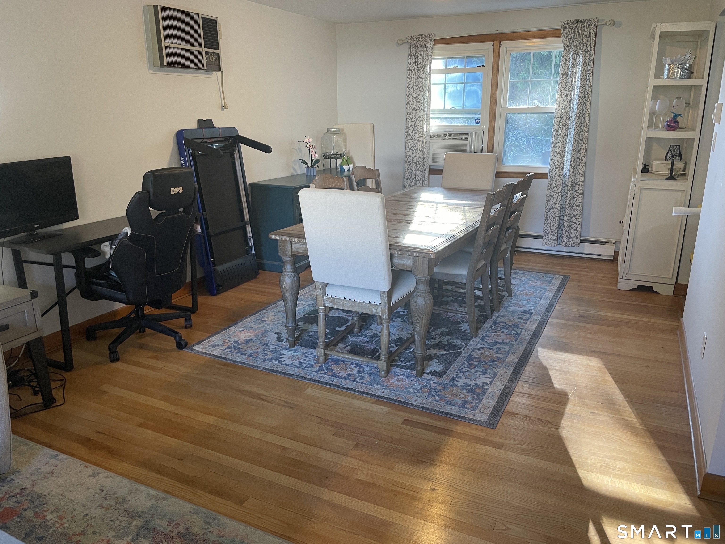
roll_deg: +0.4
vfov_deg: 53.1
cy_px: 272
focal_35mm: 26
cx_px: 362
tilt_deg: -16.1
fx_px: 545
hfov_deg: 67.3
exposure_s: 1/60
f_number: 1.6
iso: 125
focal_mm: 4.2
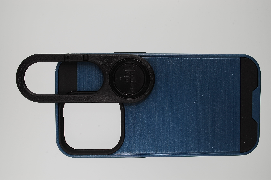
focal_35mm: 36
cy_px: 90
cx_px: 136
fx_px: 271
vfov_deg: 36.8
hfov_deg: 53.2
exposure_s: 1/160
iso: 200
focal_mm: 24
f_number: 13
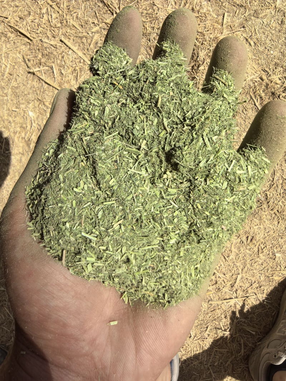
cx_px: 143
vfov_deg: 65.3
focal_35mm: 27
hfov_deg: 51.3
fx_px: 297
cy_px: 190
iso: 80
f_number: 2.2
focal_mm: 1.76
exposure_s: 1/4000
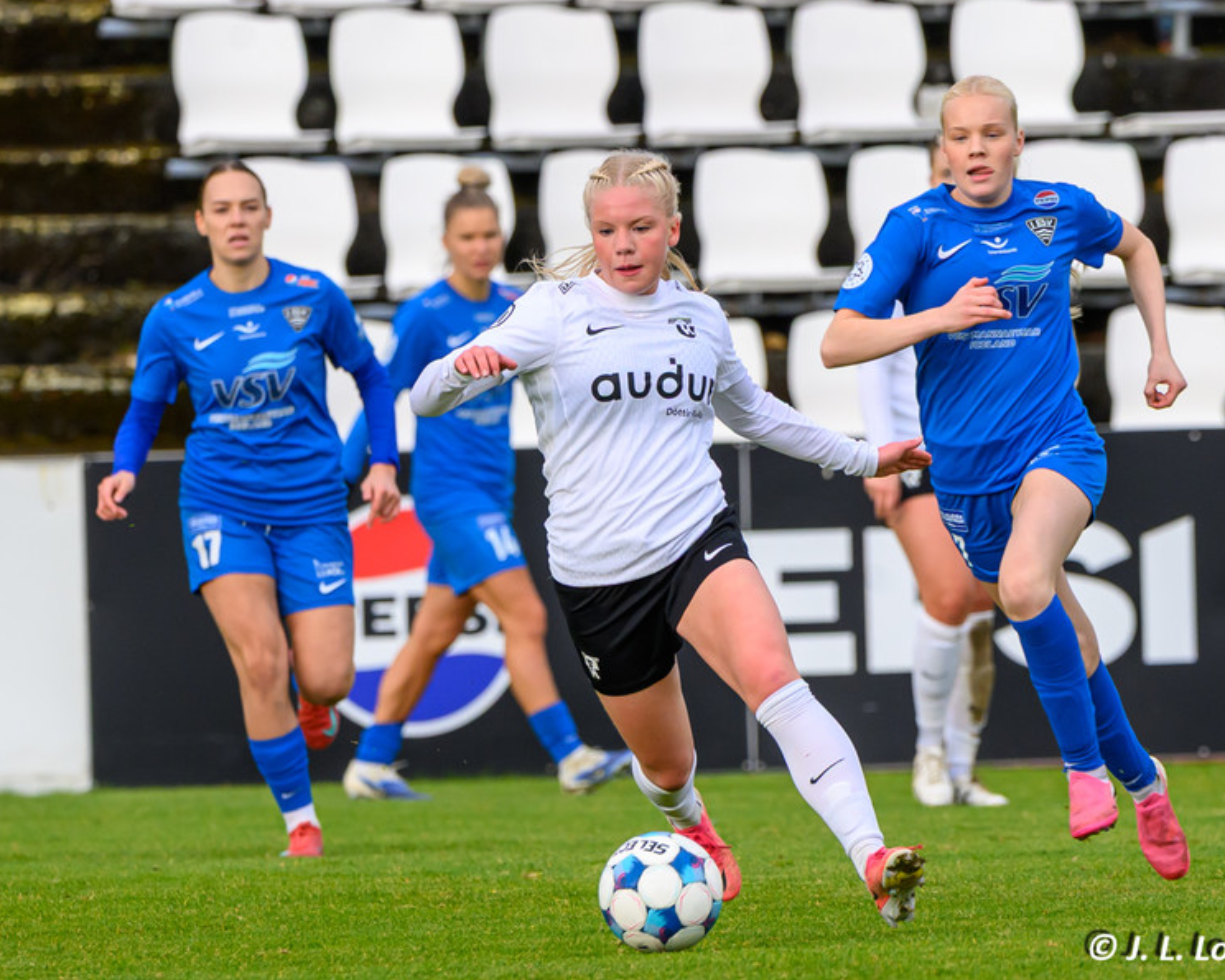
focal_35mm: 758
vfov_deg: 2.0
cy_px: 481
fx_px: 27478
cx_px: 693
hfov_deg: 2.6
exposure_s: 1/1000
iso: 900
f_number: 6.3
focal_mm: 400
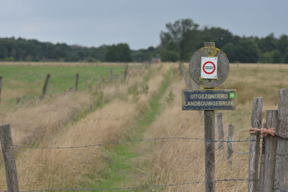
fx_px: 1440
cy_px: 96
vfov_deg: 7.6
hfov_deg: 11.4
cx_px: 144
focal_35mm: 180
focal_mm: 180
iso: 280
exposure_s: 1/320
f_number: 8
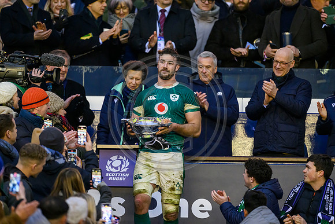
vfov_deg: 3.4
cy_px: 112
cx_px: 168
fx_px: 3723
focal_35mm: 400
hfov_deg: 5.2
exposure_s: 1/500
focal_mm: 400
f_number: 2.8
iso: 8000
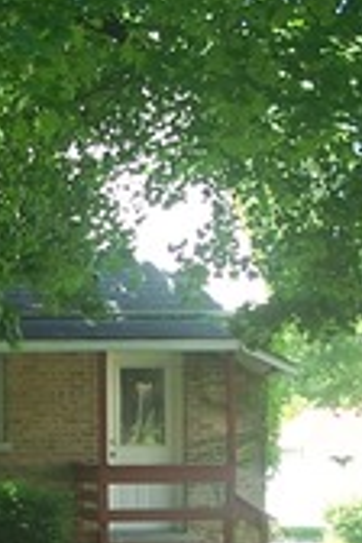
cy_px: 446
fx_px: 2277
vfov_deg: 13.5
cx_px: -26
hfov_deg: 9.0
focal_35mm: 151
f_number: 2.8
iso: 80
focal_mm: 6.3
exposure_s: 1/100
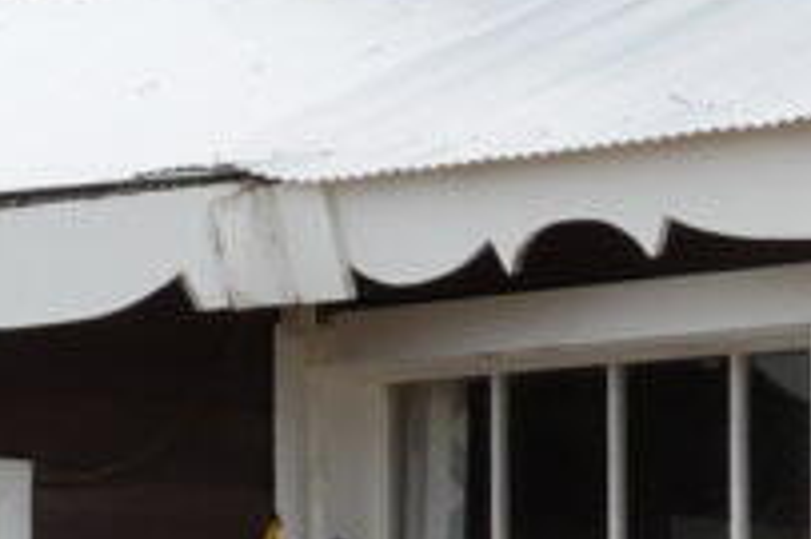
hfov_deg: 9.6
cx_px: 591
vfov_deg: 6.3
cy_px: 755
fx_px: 4839
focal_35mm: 215
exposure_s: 1/100
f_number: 11
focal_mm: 18
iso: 100
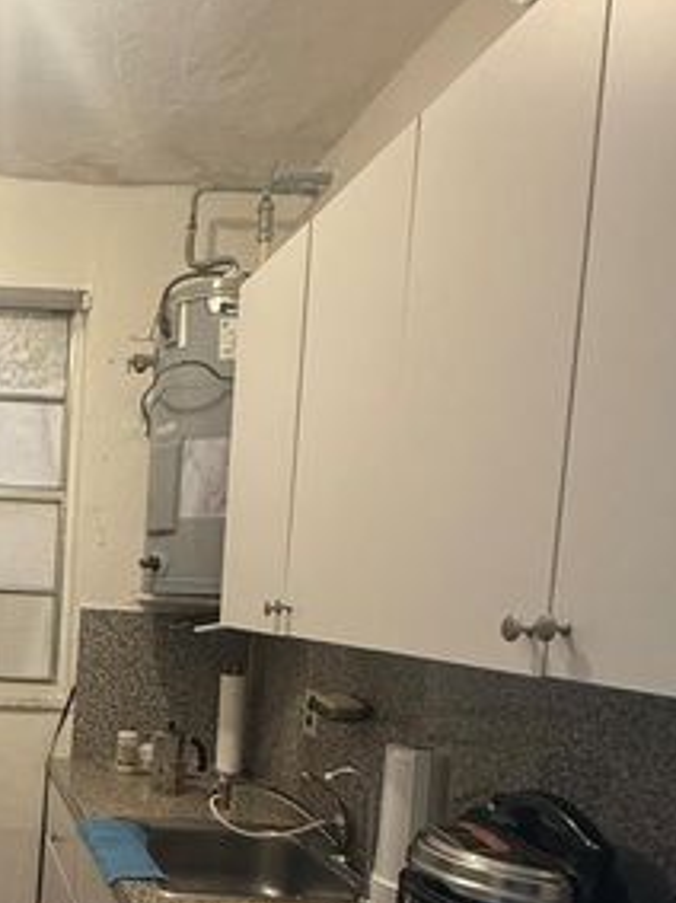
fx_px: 860
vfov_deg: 53.7
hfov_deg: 36.7
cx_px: -54
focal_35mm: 33
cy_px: 637
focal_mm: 2.22
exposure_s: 1/60
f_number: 2.2
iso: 250
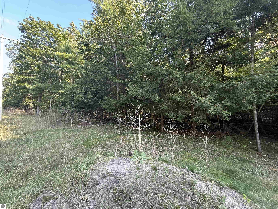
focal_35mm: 14
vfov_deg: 85.7
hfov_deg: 102.1
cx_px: 139
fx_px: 112
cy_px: 104
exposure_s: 1/99
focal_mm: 2.22
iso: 80
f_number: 2.2
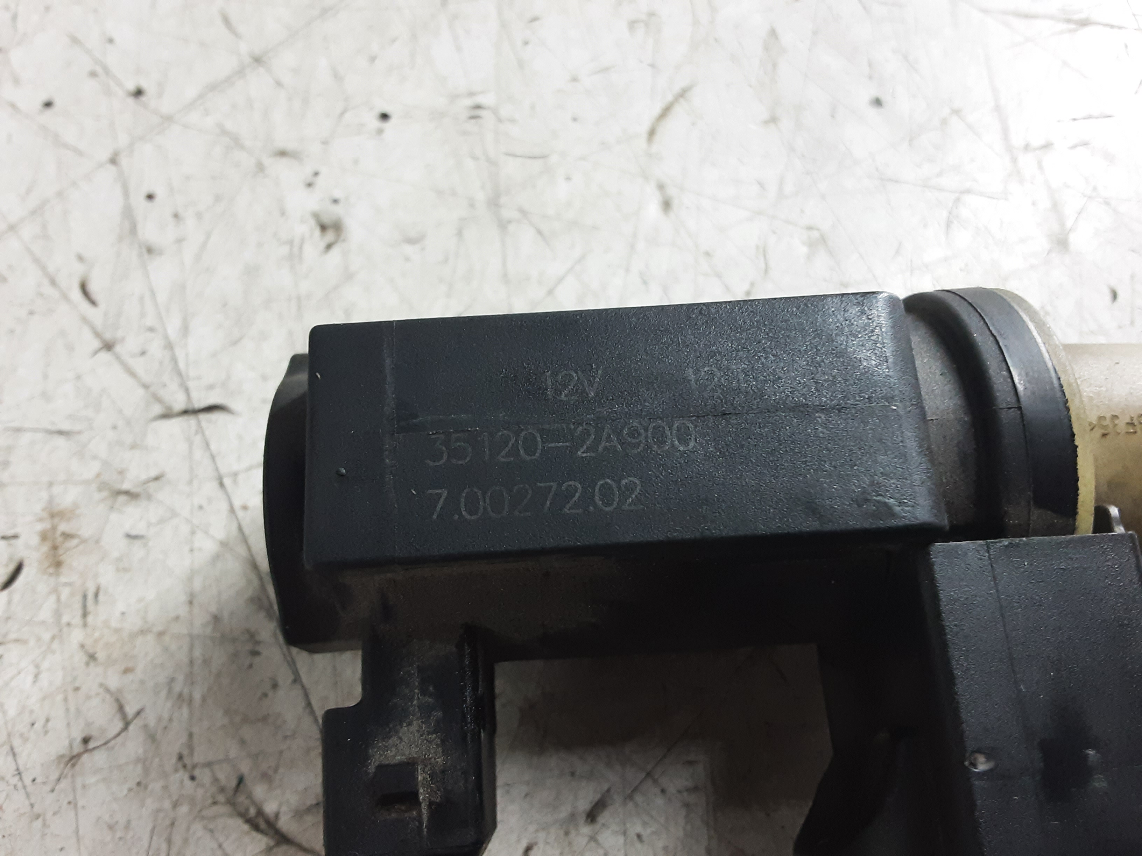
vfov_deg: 51.4
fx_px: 891
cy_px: 428
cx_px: 571
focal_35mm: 27
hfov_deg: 65.3
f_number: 1.9
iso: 200
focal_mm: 2.91
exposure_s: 1/50
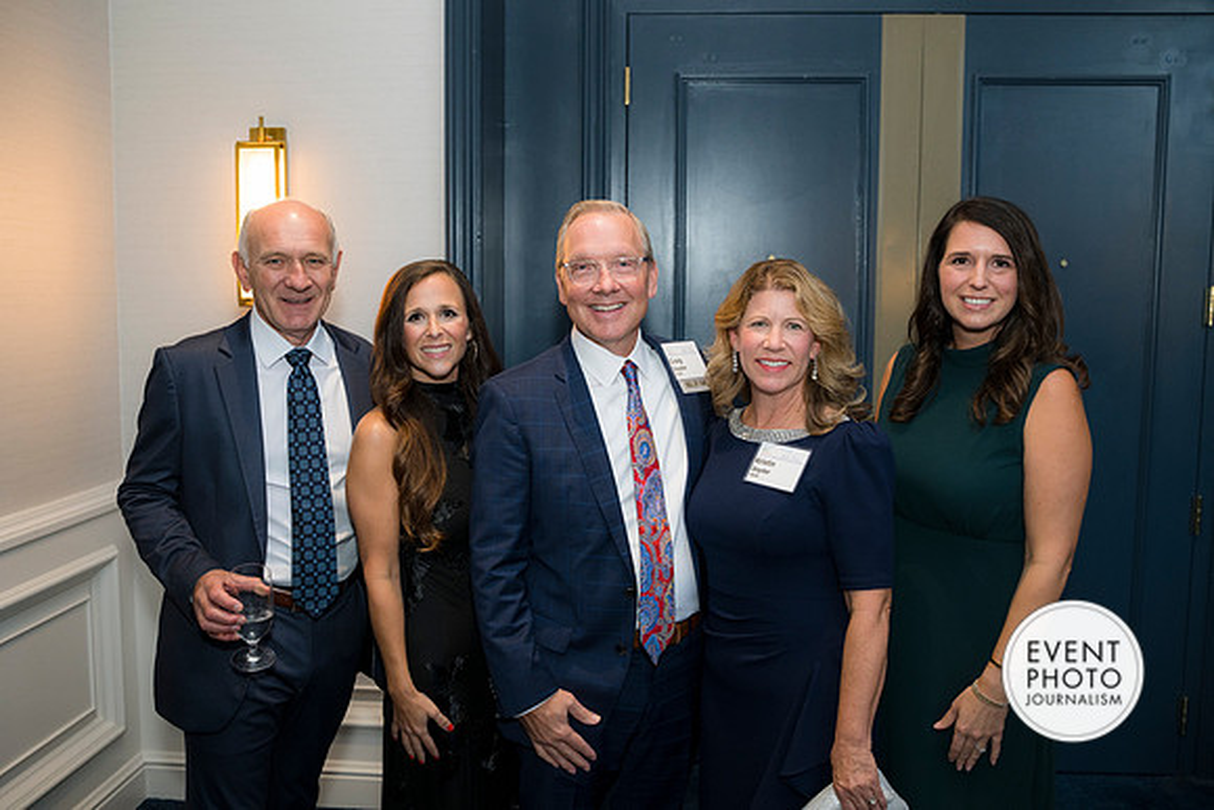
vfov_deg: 41.7
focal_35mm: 32
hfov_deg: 59.5
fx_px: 1062
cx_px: 607
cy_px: 405
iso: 800
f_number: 4
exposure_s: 1/125
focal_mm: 31.5
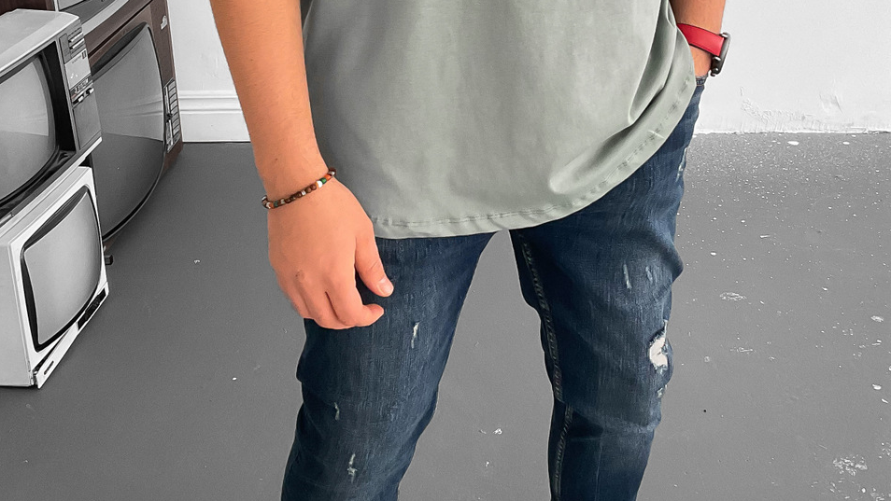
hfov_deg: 39.2
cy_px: 64
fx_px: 1252
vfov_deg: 22.2
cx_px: 465
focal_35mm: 53
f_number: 1.8
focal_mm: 3
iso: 64
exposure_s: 1/90
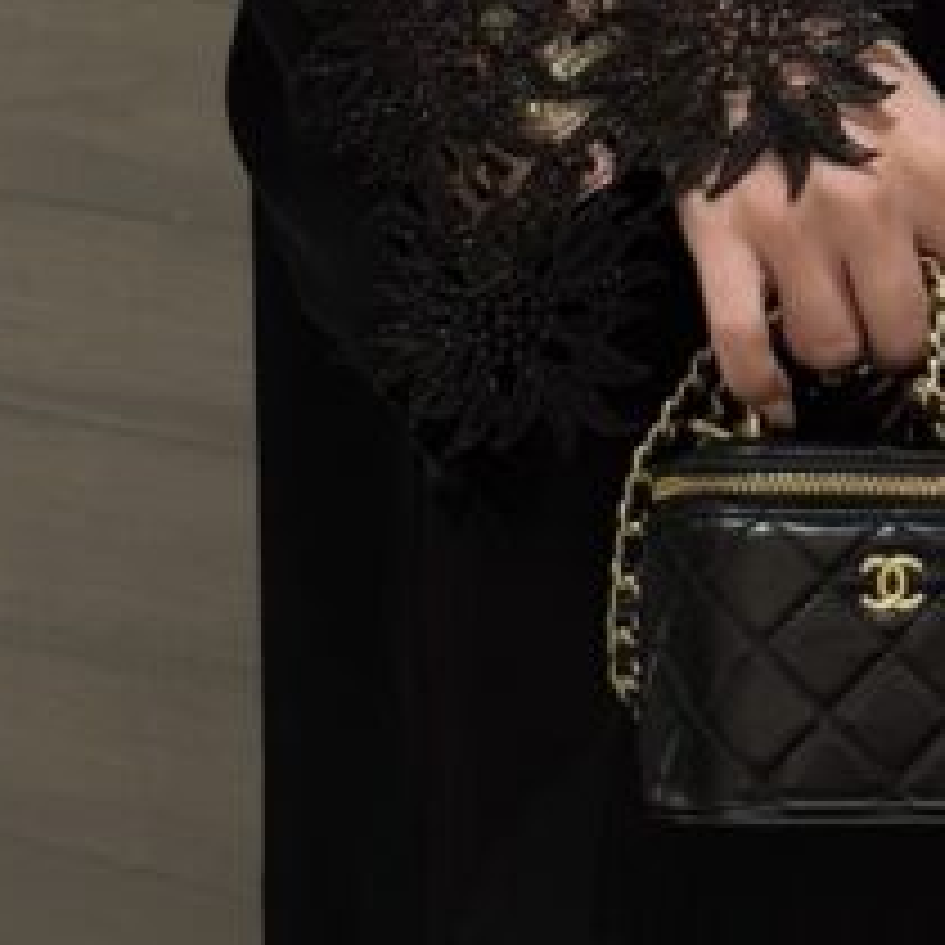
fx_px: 5004
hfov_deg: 10.7
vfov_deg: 10.5
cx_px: 1004
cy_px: -315
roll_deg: +0.5
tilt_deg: -7.8
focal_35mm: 162
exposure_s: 1/33
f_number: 1.78
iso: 200
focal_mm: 6.76
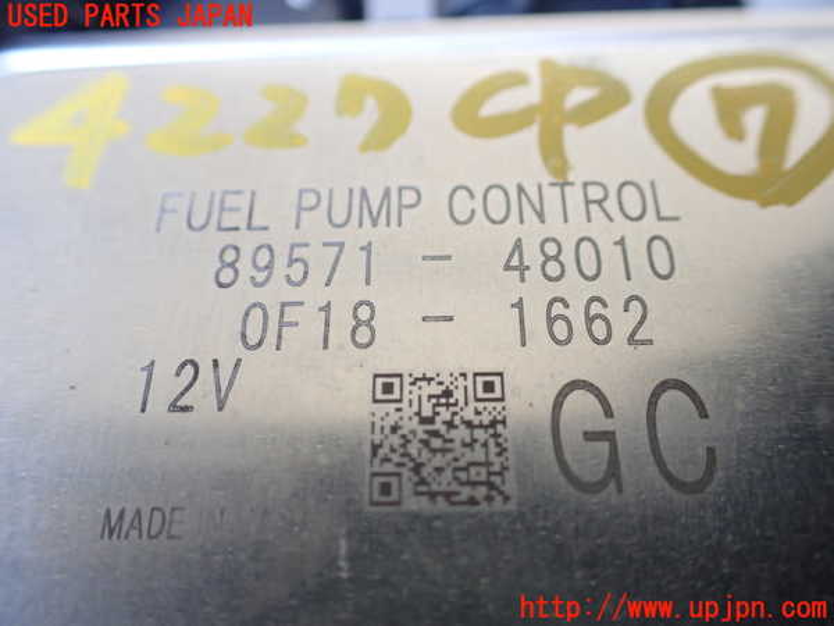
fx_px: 723
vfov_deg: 46.8
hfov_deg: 60.0
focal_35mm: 30
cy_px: 313
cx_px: 417
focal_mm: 5.4
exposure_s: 1/125
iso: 400
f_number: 2.3
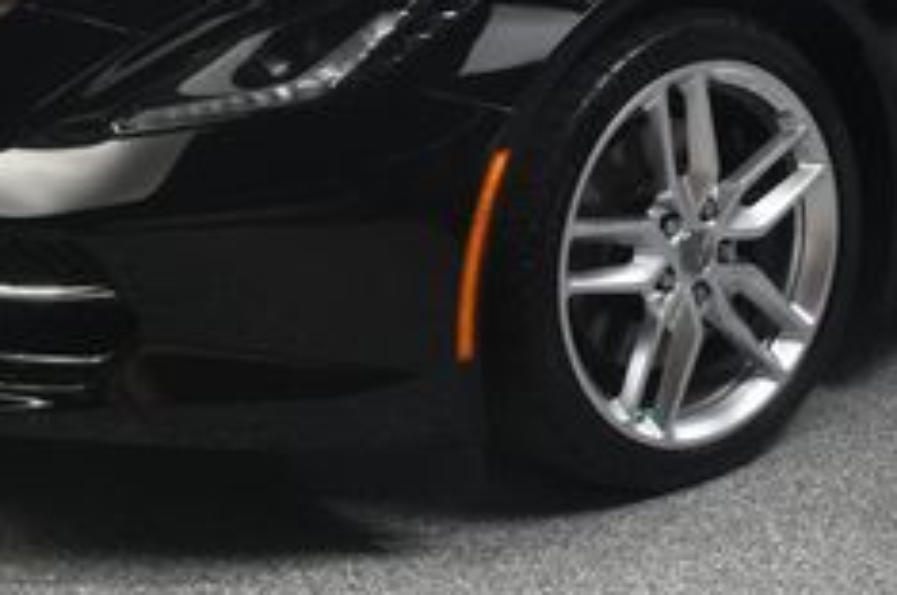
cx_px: 725
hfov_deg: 18.6
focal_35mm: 109
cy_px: -15
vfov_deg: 12.4
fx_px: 2712
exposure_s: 1/160
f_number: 11
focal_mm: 27
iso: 100
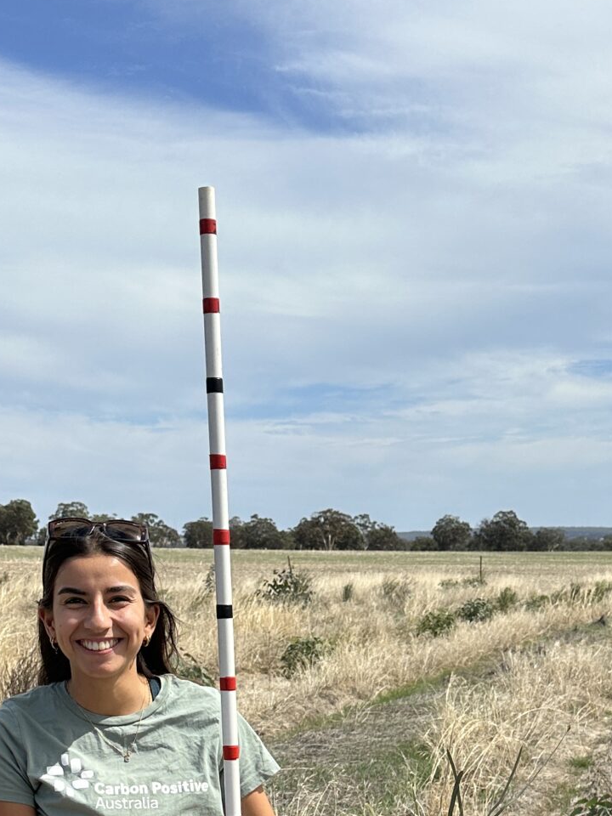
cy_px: 817
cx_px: 315
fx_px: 1509
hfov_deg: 22.9
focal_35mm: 64
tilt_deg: -9.8
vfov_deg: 28.4
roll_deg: +2.4
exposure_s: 1/7576
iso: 80
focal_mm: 6.86
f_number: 1.78
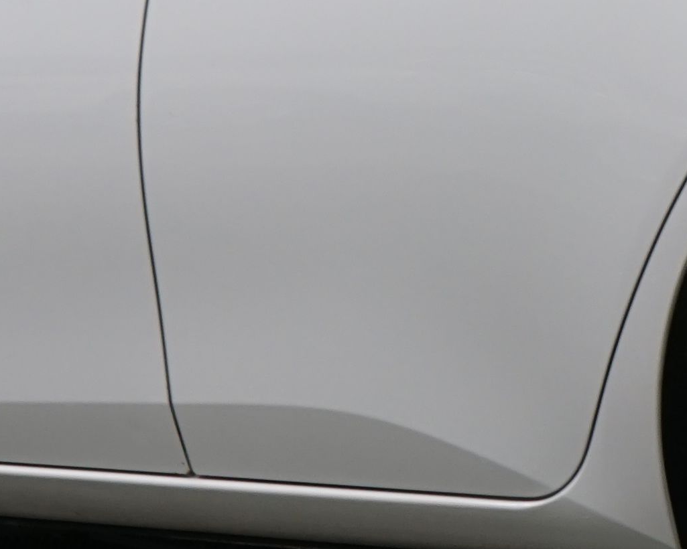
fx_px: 7482
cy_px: -56
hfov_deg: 5.2
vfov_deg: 4.2
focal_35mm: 368
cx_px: 763
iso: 500
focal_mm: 67
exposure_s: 1/50
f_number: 5.6
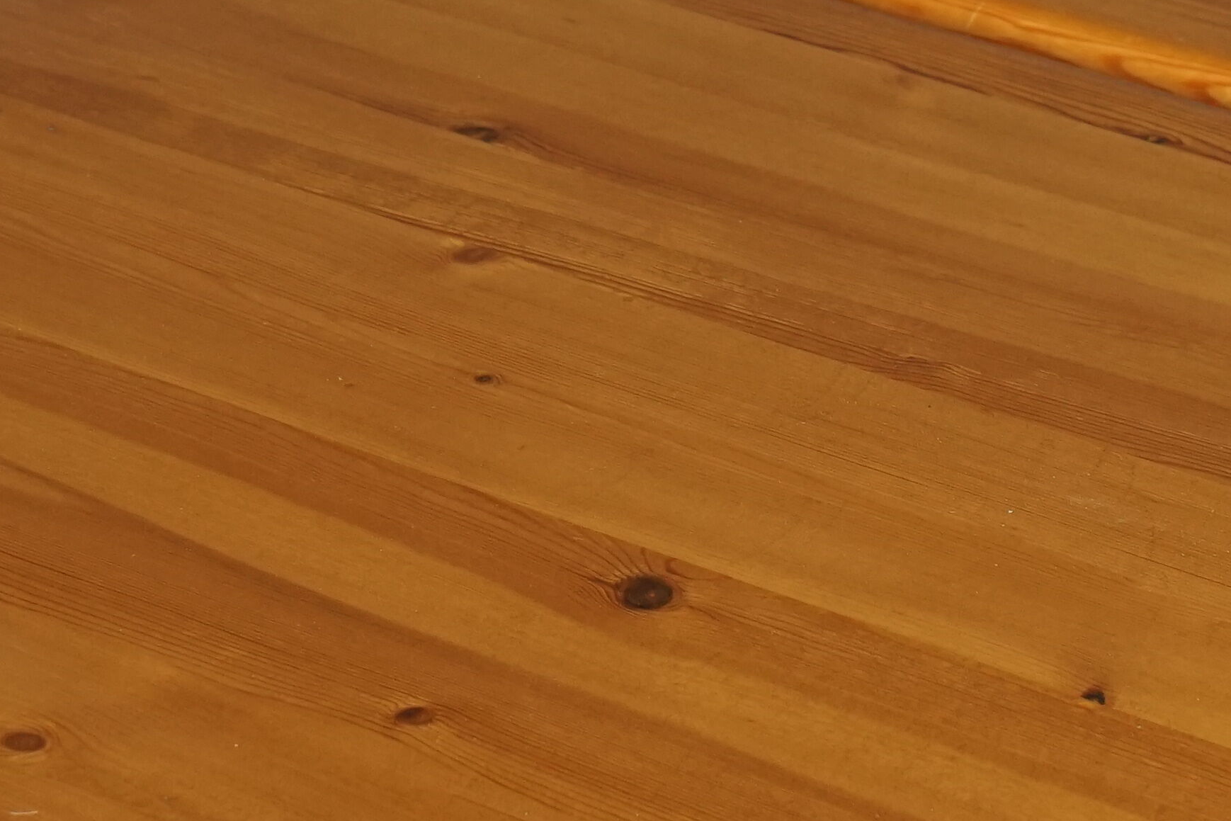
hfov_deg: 14.1
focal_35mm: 145
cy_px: 494
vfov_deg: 9.5
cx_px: 963
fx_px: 4958
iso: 1000
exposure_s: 1/200
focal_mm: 42
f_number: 5.6
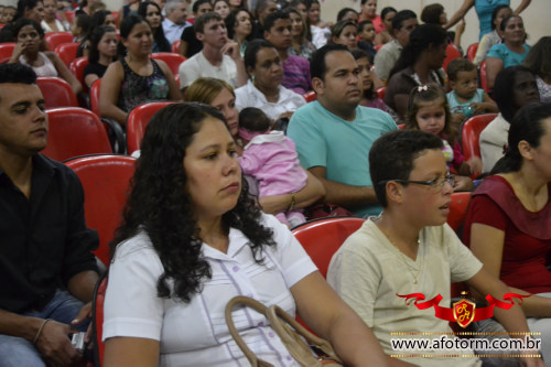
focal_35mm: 60
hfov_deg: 33.4
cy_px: 184
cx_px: 276
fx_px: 918
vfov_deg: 22.6
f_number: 4.5
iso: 3200
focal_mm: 40
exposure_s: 1/20
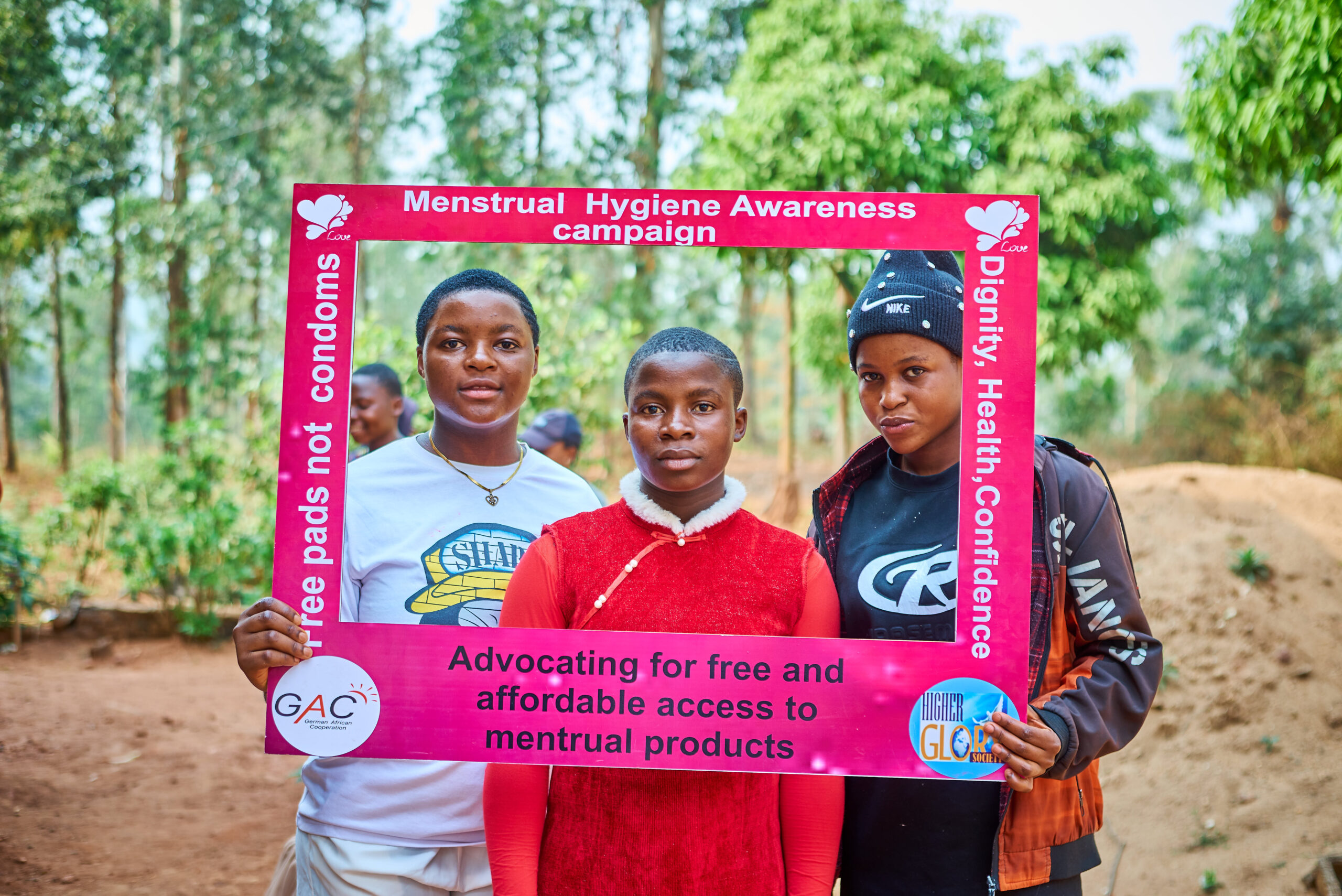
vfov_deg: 27.0
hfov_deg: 39.6
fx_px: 1865
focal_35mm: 50
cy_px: 448
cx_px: 671
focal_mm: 50
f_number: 2.8
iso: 100
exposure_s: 1/200
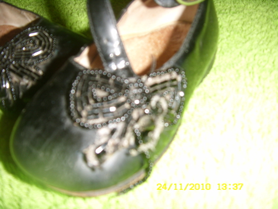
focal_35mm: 31
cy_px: 104
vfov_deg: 45.5
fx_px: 249
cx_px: 139
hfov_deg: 58.3
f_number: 3.5
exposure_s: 1/30
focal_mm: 6.3
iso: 50
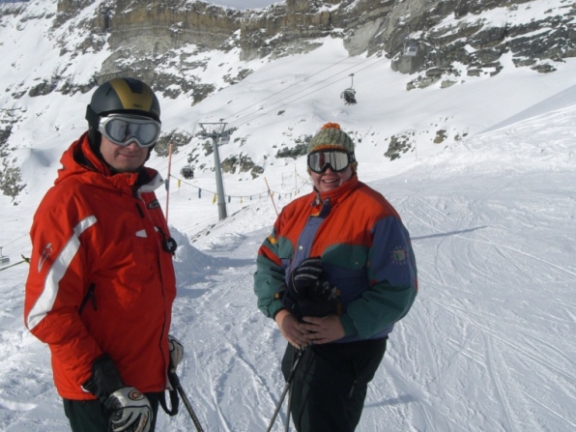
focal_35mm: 51
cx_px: 240
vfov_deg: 28.5
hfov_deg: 37.4
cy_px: 234
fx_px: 849
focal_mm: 6.3
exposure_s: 1/2000
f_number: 4.4
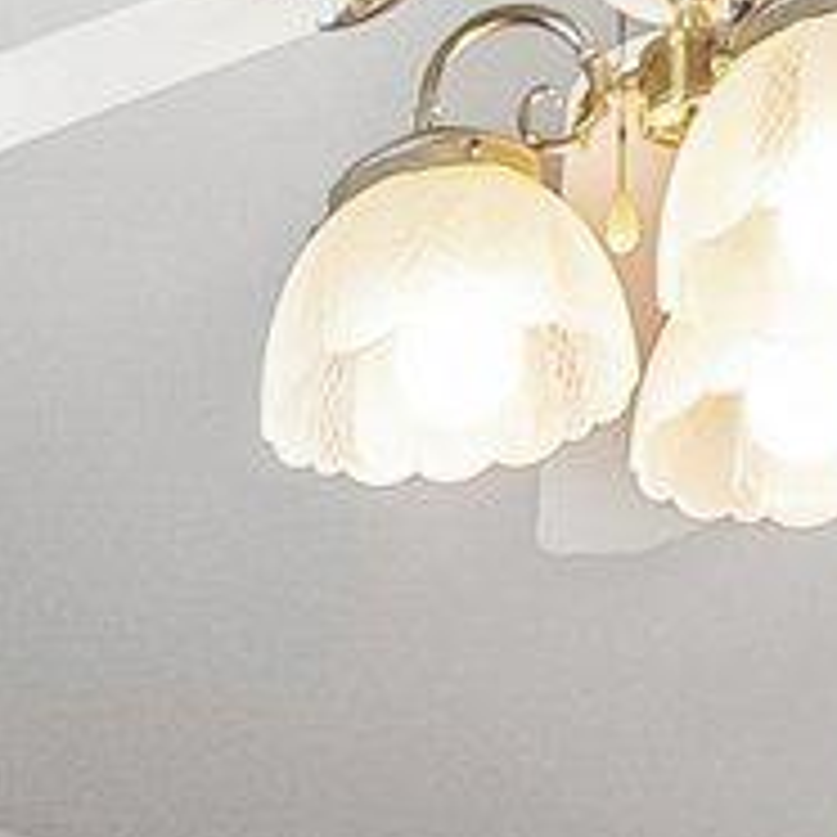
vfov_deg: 10.1
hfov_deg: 12.1
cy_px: 2284
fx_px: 3830
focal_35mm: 140
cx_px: -256
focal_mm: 10
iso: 400
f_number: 5.6
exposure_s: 1/25
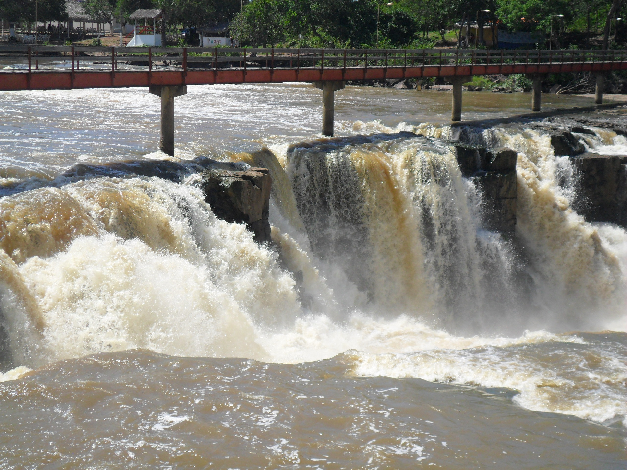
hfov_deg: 26.3
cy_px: 235
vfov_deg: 19.9
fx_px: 1340
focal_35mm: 74
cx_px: 314
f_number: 3.9
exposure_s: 1/1000
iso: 100
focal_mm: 13.2
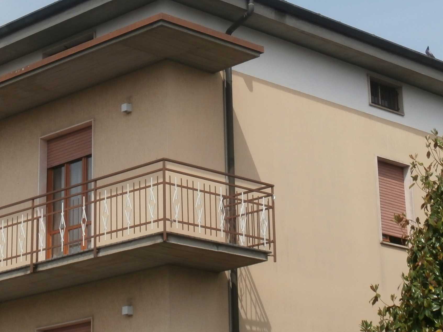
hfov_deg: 17.9
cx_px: 172
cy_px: 50
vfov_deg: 13.4
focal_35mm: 110
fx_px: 1408
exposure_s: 1/1000
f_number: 4.5
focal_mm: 10.11
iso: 100
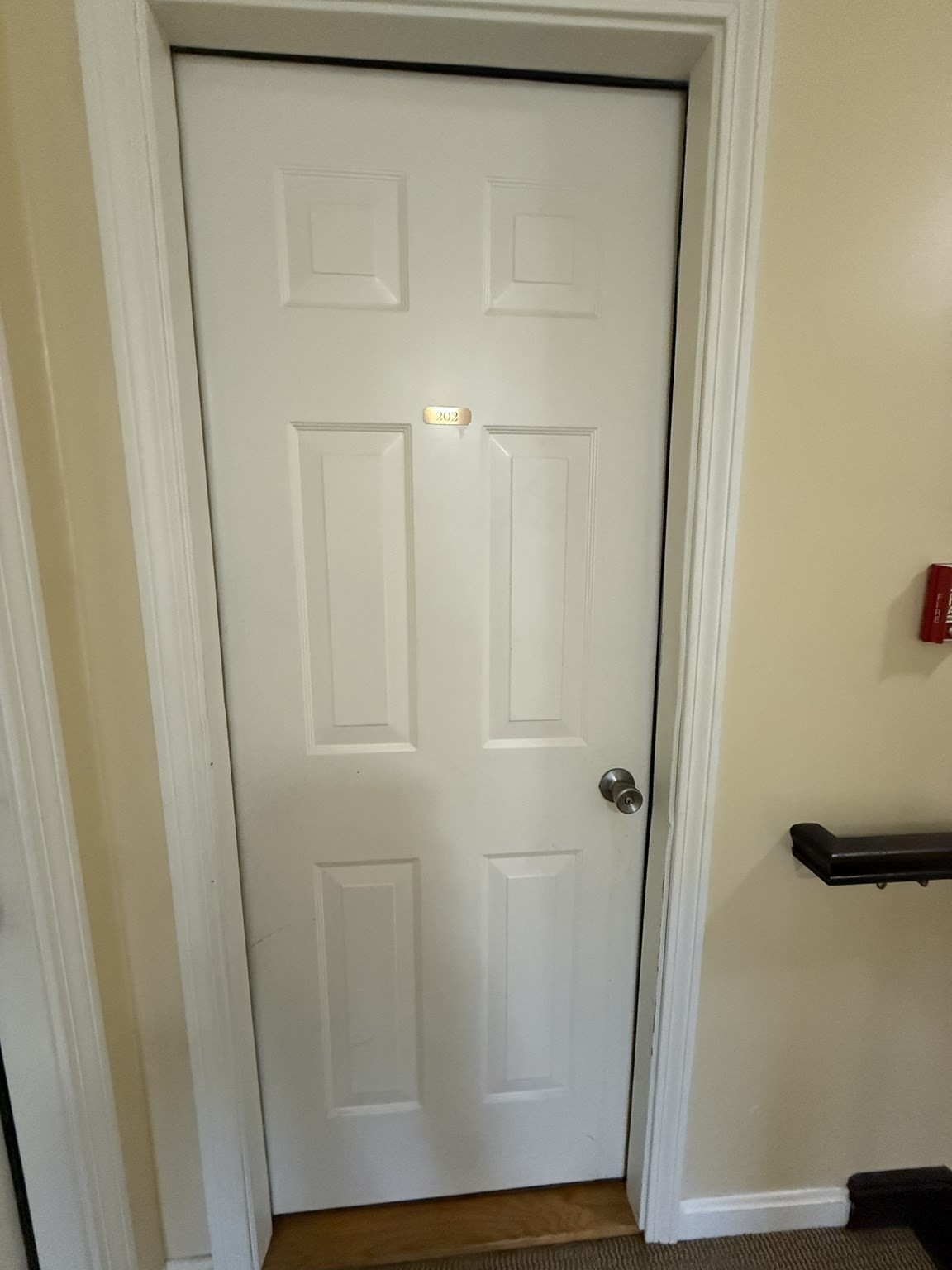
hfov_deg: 85.7
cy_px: 635
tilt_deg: -9.5
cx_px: 476
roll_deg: -0.7
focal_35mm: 14
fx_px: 513
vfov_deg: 102.1
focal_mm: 2.22
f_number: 2.2
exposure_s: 1/60
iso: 640
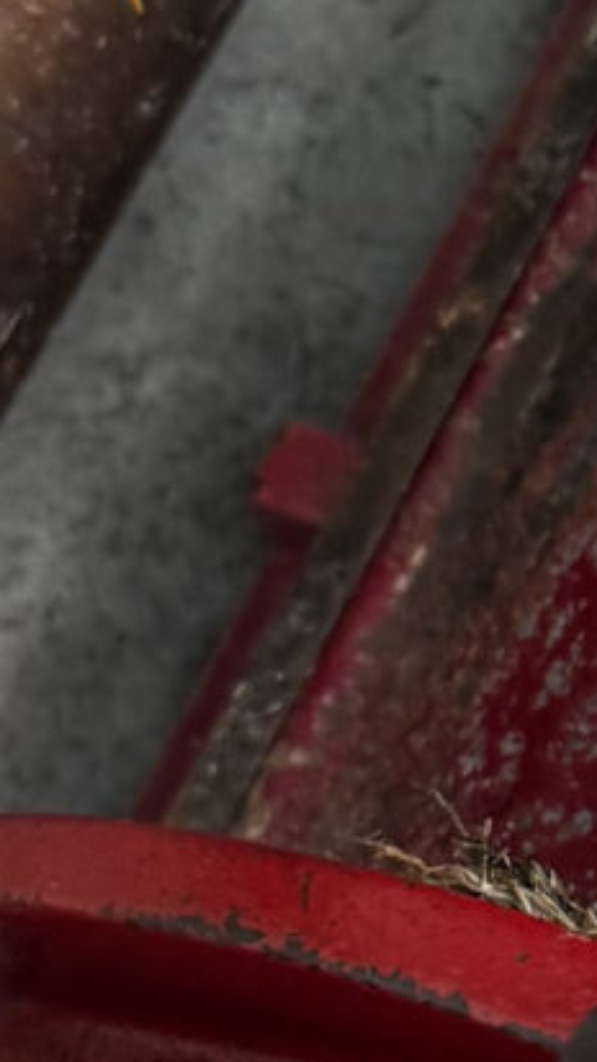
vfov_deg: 13.3
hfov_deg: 7.0
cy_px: 360
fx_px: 4564
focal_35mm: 162
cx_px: 1513
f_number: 1.78
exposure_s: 1/120
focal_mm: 6.76
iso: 200
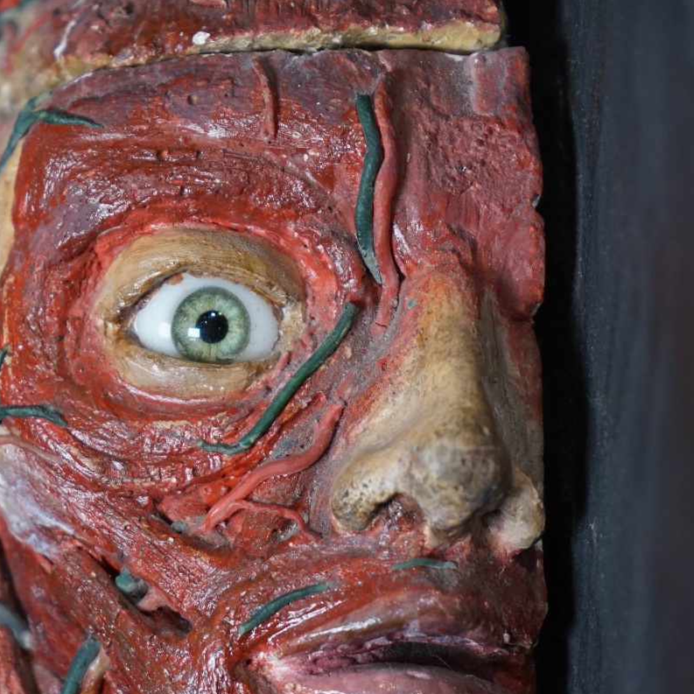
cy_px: 348
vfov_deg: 12.9
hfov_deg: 12.9
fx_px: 3062
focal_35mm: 135
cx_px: 186
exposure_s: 1/125
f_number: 5.6
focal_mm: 70
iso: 1000
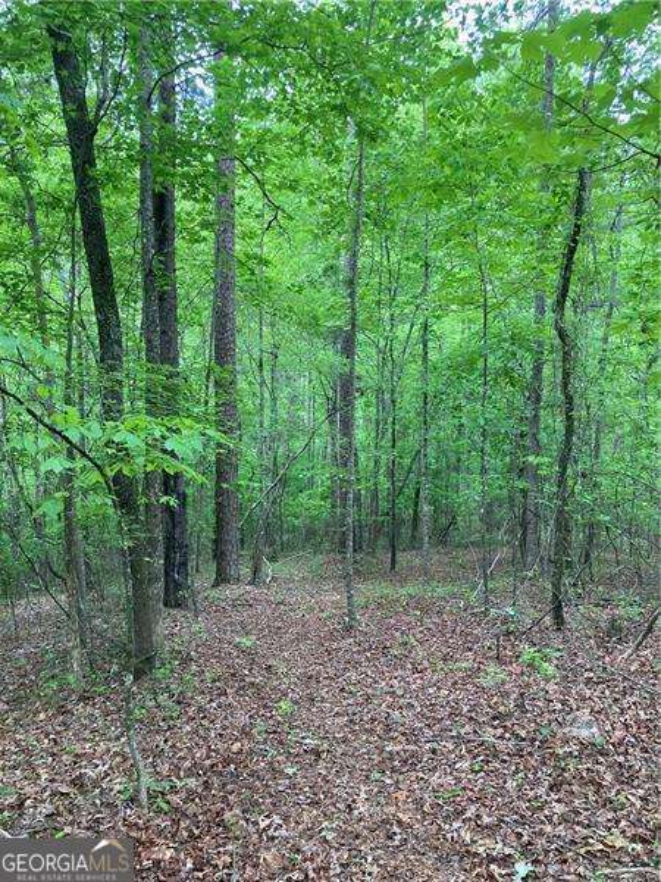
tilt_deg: -6.7
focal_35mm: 28
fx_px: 713
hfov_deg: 49.7
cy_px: 441
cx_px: 330
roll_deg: -1.0
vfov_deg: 63.4
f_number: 1.8
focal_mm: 3.99
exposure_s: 1/108
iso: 80
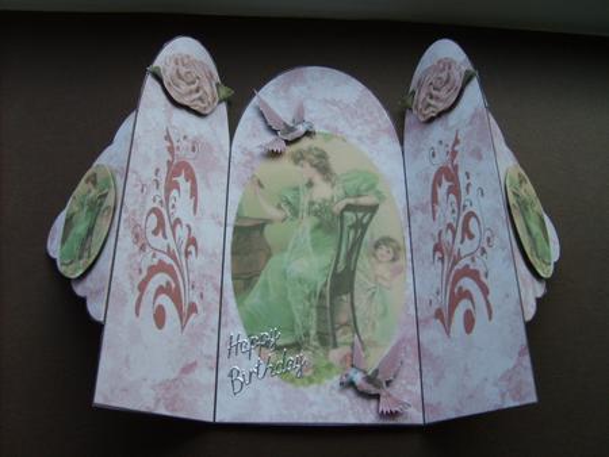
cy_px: 228
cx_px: 304
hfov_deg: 52.6
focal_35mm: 35
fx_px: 616
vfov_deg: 40.7
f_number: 2.8
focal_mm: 5.8
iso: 50
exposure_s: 1/350
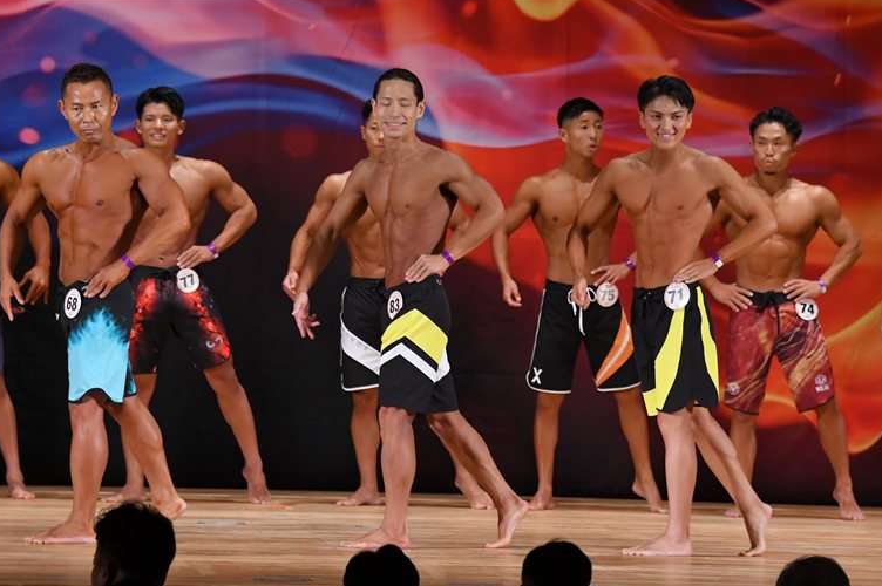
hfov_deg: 8.9
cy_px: 297
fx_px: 5679
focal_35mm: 232
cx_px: 444
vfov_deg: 5.9
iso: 3200
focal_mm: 150
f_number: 5.6
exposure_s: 1/400
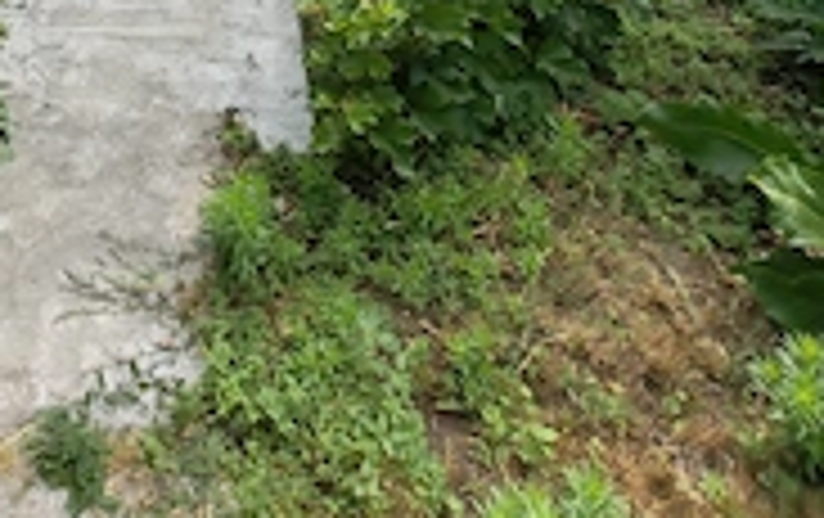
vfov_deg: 23.0
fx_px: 832
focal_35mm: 37
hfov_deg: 49.6
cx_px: 167
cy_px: -365
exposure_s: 1/1400
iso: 50
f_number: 2.2
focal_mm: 1.96
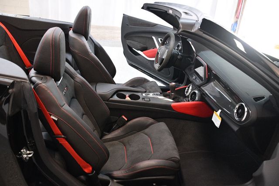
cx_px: 140
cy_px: 93
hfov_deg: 62.0
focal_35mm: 30
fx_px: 232
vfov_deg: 43.6
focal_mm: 20
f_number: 3.5
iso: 3200
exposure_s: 1/100
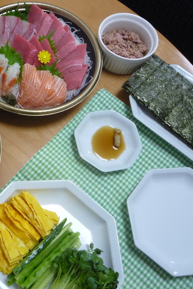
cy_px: 144
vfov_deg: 46.4
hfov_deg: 30.3
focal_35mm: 42
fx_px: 338
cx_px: 13
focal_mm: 5.2
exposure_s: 1/25
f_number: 3.3
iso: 400
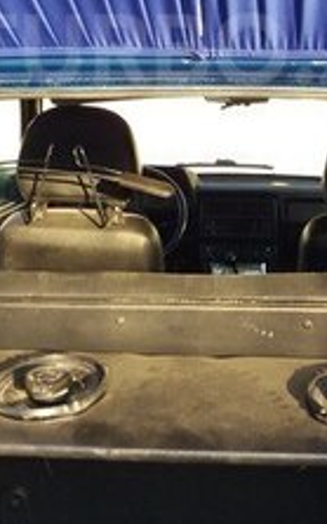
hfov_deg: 19.6
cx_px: 205
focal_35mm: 66
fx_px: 943
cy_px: 49
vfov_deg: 29.7
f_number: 1.9
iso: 64
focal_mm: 3.7
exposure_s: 1/101
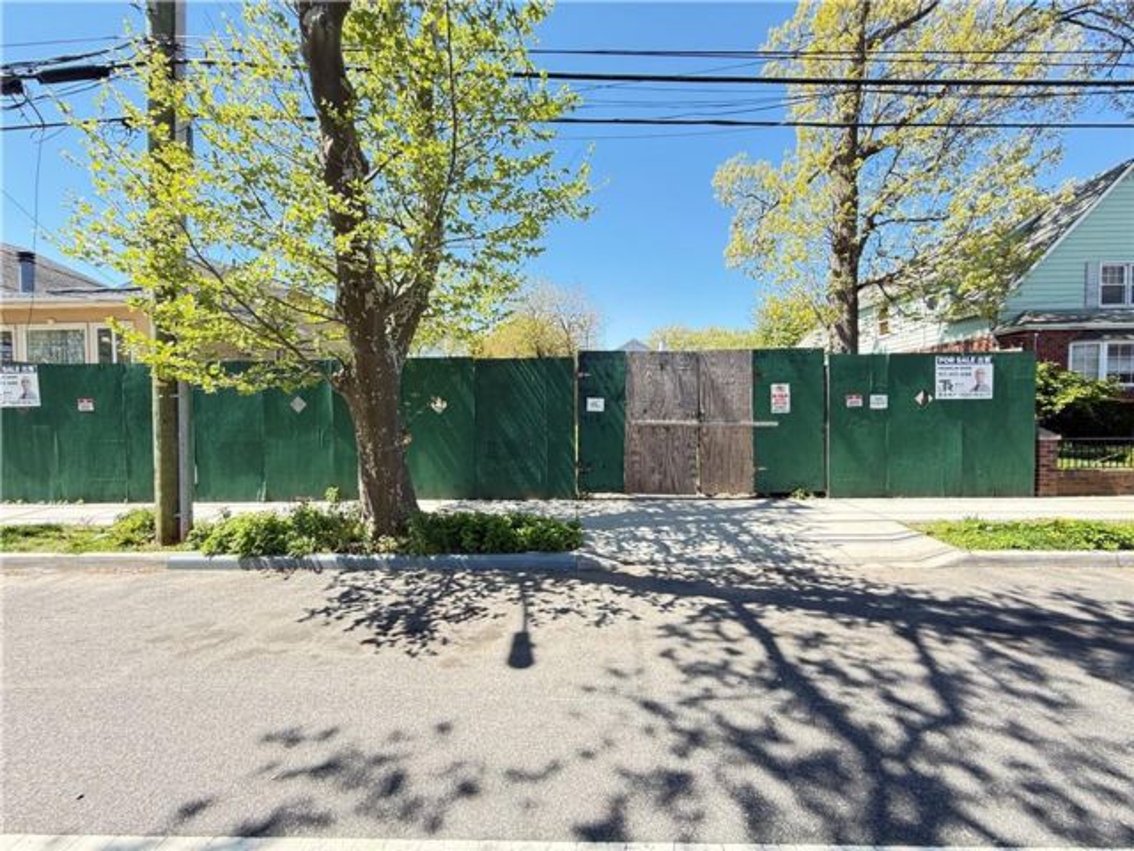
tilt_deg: -2.9
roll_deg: -0.3
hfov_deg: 102.1
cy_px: 426
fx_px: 459
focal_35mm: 14
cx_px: 567
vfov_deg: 85.7
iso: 50
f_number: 2.2
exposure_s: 1/241
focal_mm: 2.22
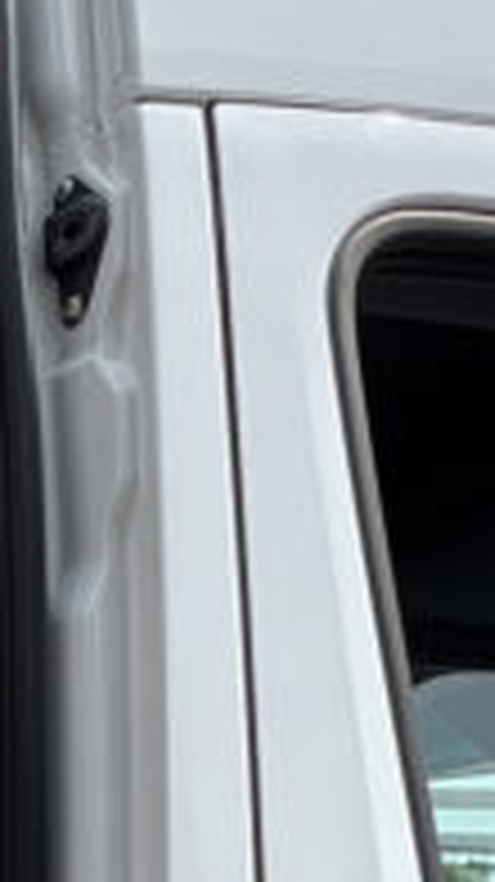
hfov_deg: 11.6
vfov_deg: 23.4
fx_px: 1730
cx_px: -860
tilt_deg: -3.3
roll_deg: -0.1
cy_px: 1296
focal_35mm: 74
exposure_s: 1/442
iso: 32
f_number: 1.8
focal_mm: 1.57
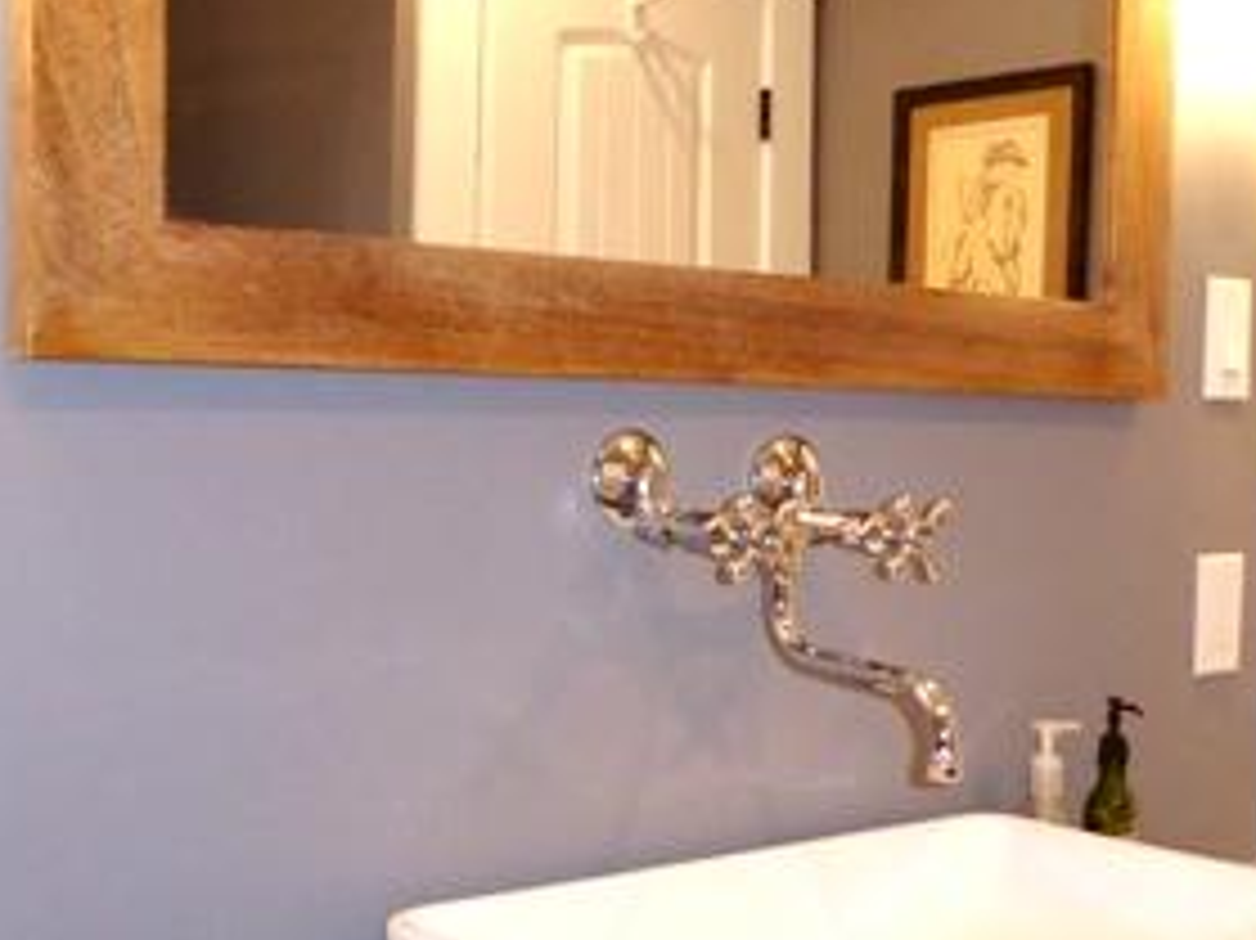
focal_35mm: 55
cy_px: 549
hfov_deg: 34.9
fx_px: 1995
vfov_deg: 26.5
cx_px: 675
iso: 640
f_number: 3.3
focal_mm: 4.3
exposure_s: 1/60
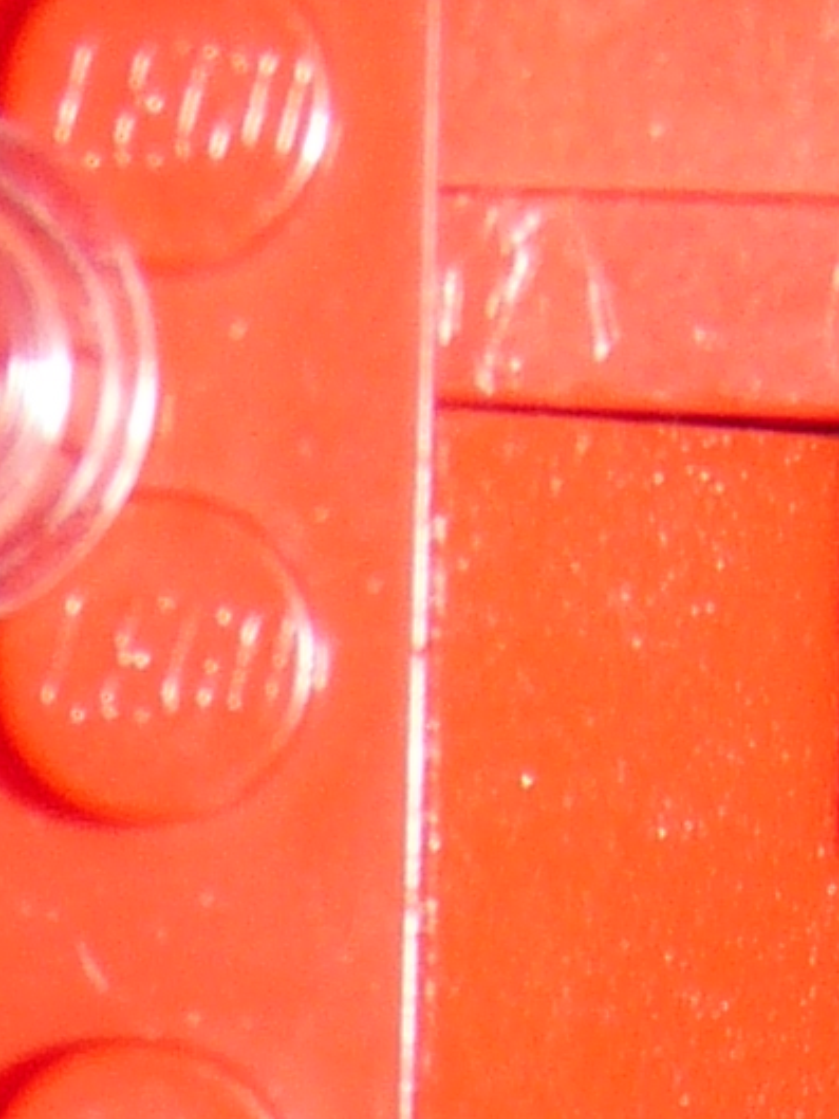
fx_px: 8464
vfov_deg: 7.1
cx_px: -218
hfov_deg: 5.6
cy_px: 2682
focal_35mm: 262
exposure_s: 1/60
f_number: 4
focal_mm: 6.8
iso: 100
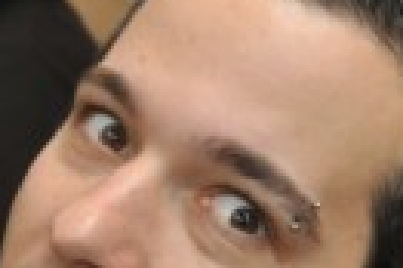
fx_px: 2046
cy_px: 46
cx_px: -142
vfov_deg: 7.5
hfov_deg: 10.9
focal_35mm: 183
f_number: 4.2
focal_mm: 32
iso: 800
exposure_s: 1/60
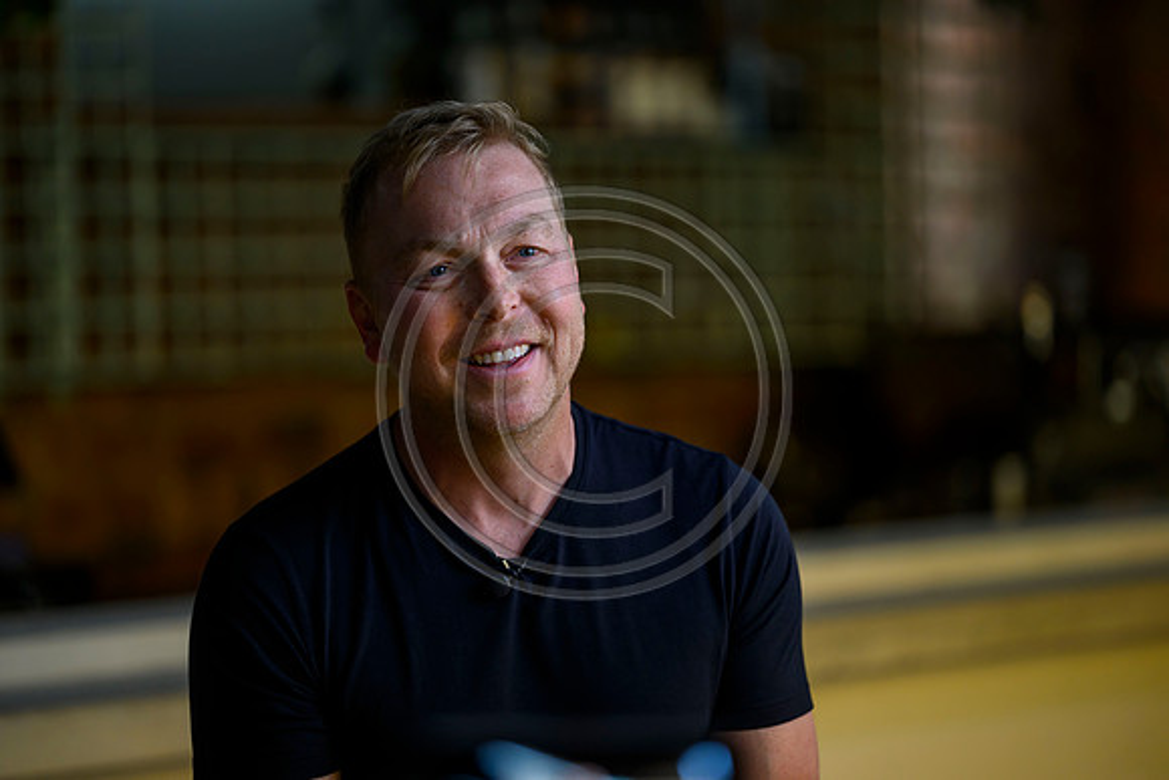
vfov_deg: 7.9
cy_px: 390
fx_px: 5684
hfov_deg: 11.7
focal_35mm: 175
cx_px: 584
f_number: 2.8
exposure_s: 1/400
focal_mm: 175
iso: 1000
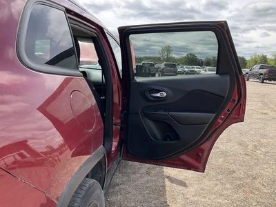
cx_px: 138
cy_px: 104
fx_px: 231
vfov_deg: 48.2
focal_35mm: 29
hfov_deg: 61.7
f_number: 1.8
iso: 25
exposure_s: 1/666
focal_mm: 3
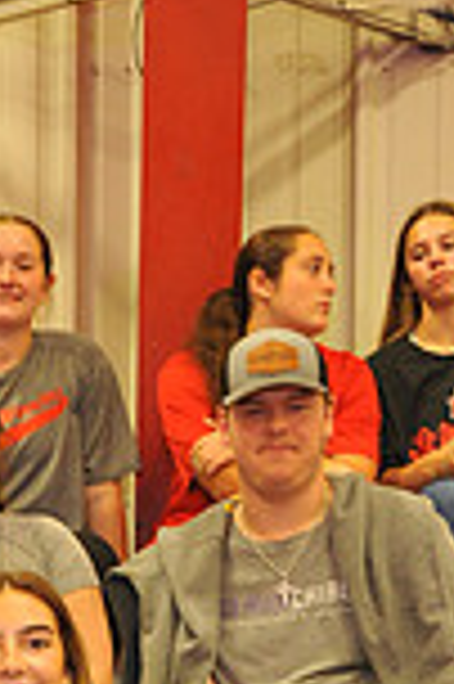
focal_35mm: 153
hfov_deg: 8.7
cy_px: 1215
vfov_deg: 12.3
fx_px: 2901
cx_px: -261
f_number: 6.3
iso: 1600
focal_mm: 40
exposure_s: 1/60
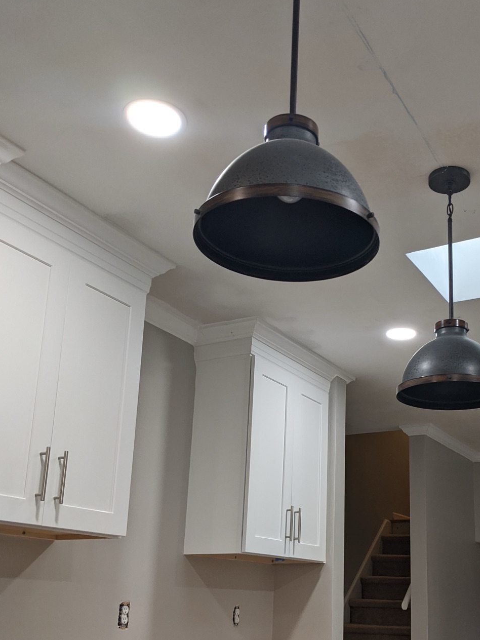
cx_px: 347
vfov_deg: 45.3
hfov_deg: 34.5
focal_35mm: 41
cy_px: 407
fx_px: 758
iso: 120
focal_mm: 4.44
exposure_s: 1/120
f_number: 1.8
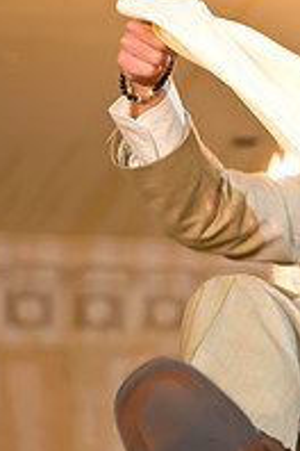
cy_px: 173
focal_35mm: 176
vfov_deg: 11.7
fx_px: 2200
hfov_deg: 7.6
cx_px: 486
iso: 1600
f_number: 3.2
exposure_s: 1/125
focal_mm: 60
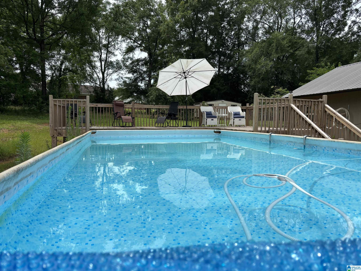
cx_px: 180
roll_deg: -0.3
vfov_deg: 53.1
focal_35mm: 26
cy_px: 136
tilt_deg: -2.2
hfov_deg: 67.3
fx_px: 271
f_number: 1.6
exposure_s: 1/3205
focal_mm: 5.96
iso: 50
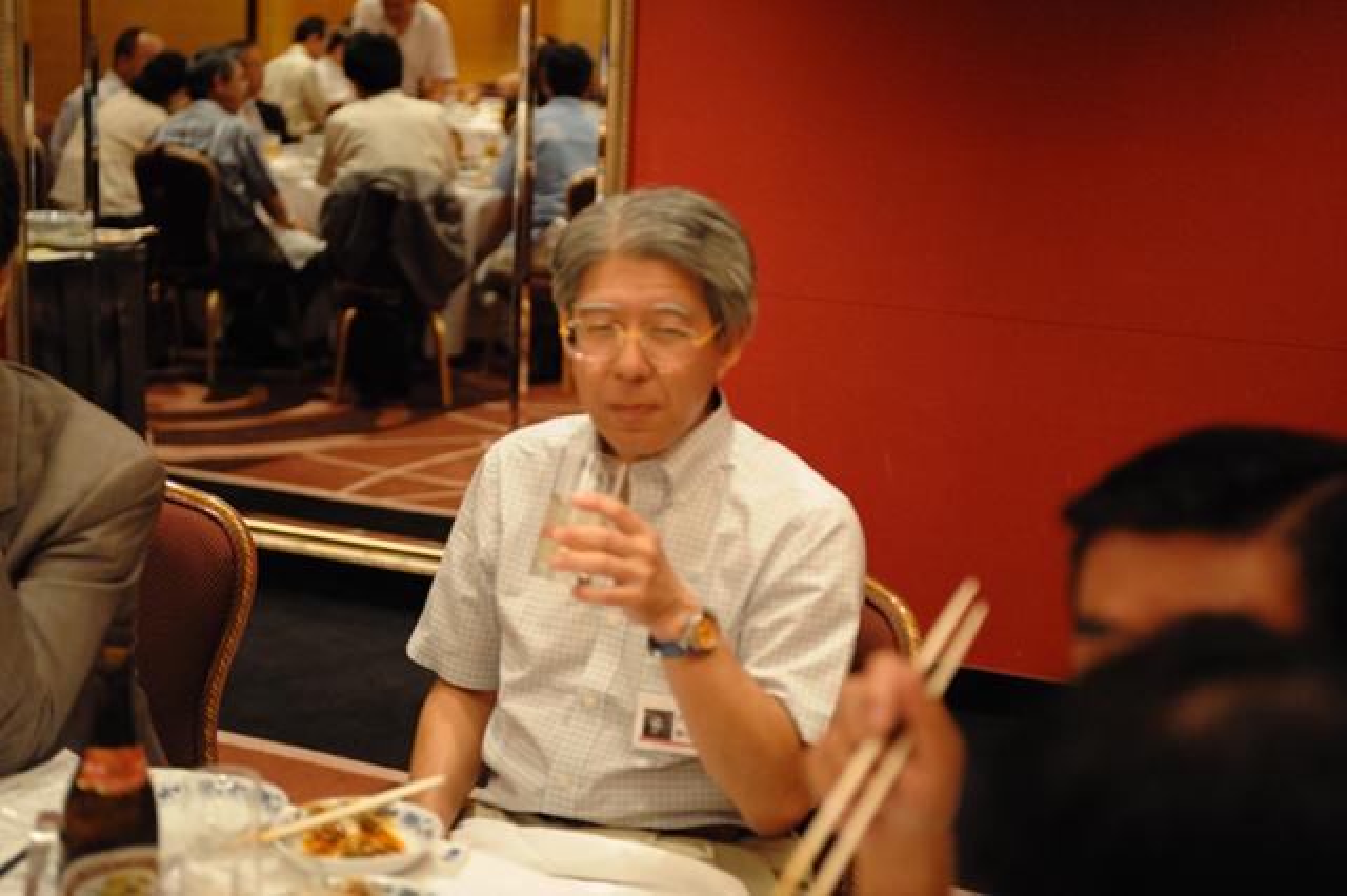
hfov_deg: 32.4
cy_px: 448
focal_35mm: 62
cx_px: 674
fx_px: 2319
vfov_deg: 21.9
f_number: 2.8
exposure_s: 1/125
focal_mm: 62
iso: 5000
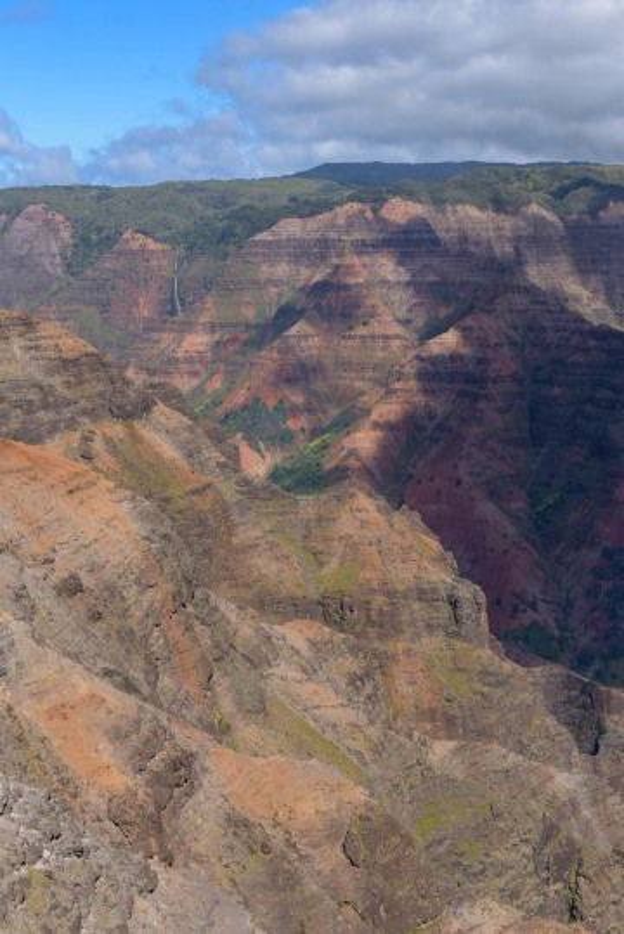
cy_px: 467
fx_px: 1350
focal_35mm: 52
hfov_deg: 26.0
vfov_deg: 38.2
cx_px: 312
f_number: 9
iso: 320
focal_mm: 52
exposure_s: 1/640
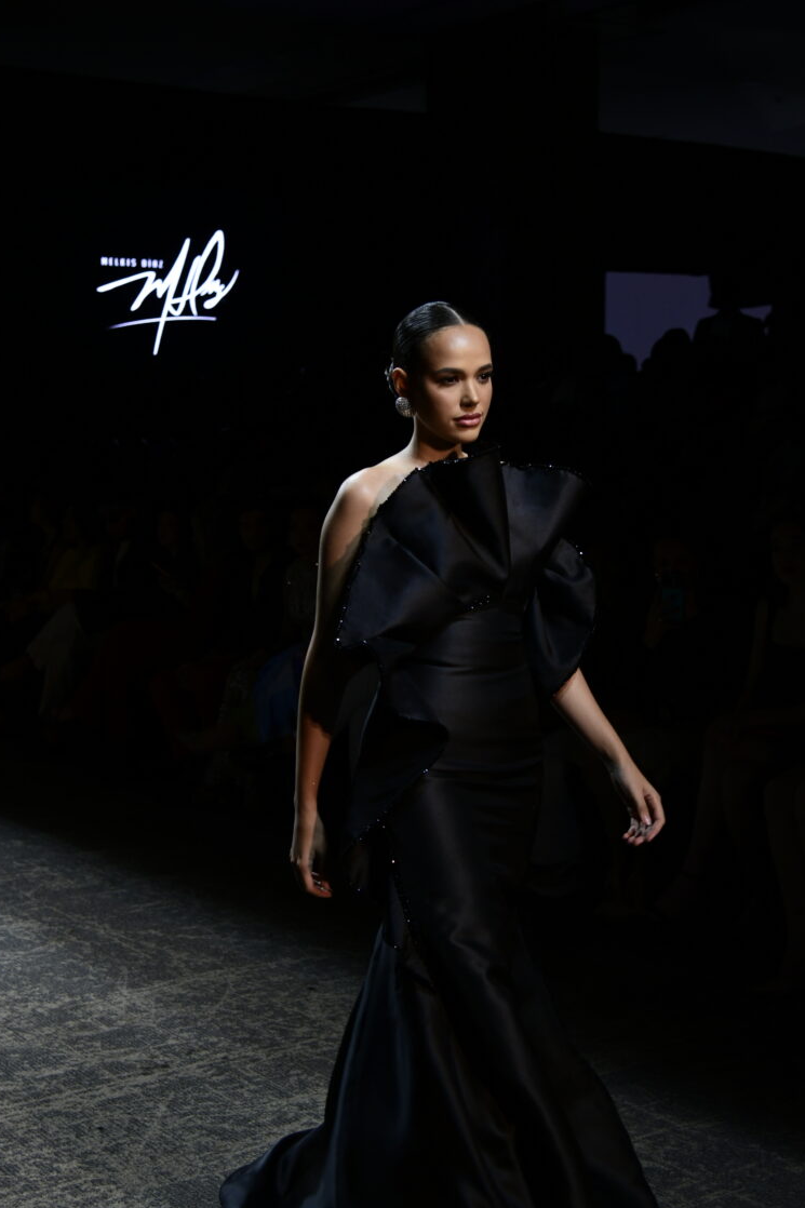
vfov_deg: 38.9
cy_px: 610
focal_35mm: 51
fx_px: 1711
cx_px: 407
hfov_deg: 26.5
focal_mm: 38
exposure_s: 1/200
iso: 800
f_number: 4
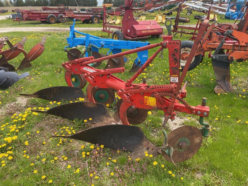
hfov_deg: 67.3
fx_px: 186
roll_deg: +0.2
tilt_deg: -25.3
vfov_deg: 53.1
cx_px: 124
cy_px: 93
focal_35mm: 26
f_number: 1.8
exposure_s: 1/1007
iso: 32
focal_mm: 4.25
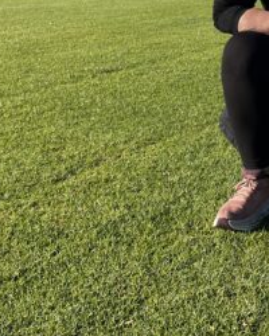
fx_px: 776
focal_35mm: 78
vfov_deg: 23.6
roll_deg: +0.7
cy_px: 17
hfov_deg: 18.4
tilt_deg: -4.8
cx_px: 344
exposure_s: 1/2410
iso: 50
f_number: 1.6
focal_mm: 5.1
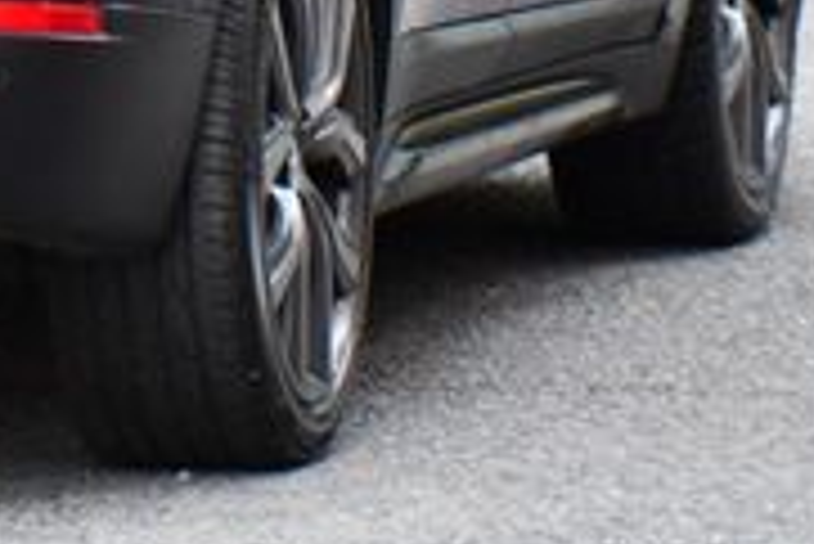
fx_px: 11020
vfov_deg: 2.8
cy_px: -378
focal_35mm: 487
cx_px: -346
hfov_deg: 4.2
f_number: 4.8
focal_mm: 92
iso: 800
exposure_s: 1/200
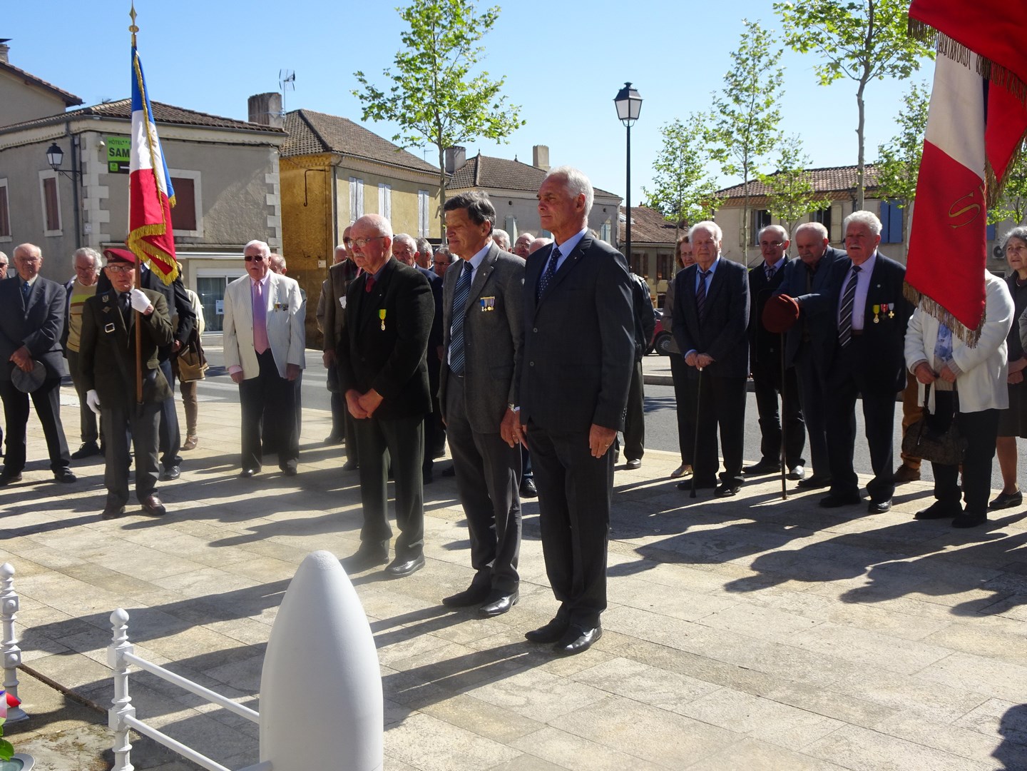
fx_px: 1127
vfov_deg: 37.7
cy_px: 386
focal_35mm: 38
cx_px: 514
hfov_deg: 49.0
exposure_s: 1/500
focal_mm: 6.56
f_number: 4
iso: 80
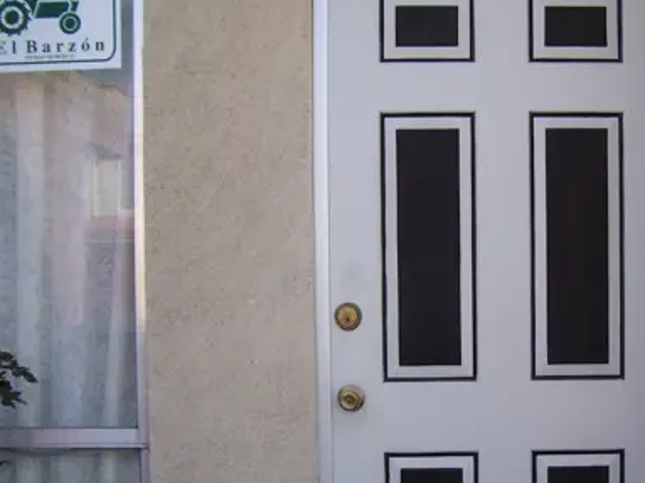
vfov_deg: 24.9
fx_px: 1080
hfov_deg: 32.8
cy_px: 367
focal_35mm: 58
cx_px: 461
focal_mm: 6
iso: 80
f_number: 2.7
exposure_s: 1/500
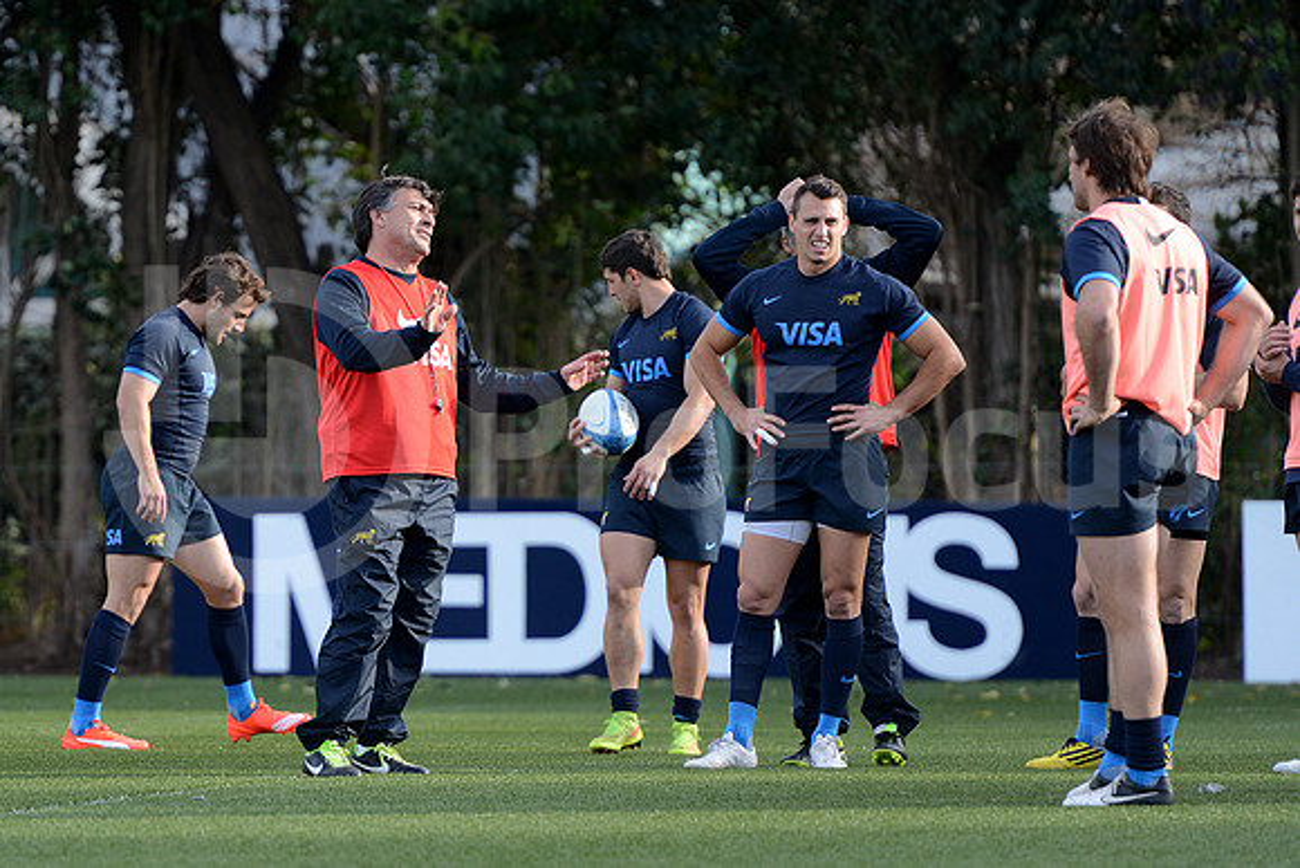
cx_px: 650
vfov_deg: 5.1
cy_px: 434
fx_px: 9752
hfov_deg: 7.6
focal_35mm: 270
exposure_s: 1/1000
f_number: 4
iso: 800
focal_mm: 270
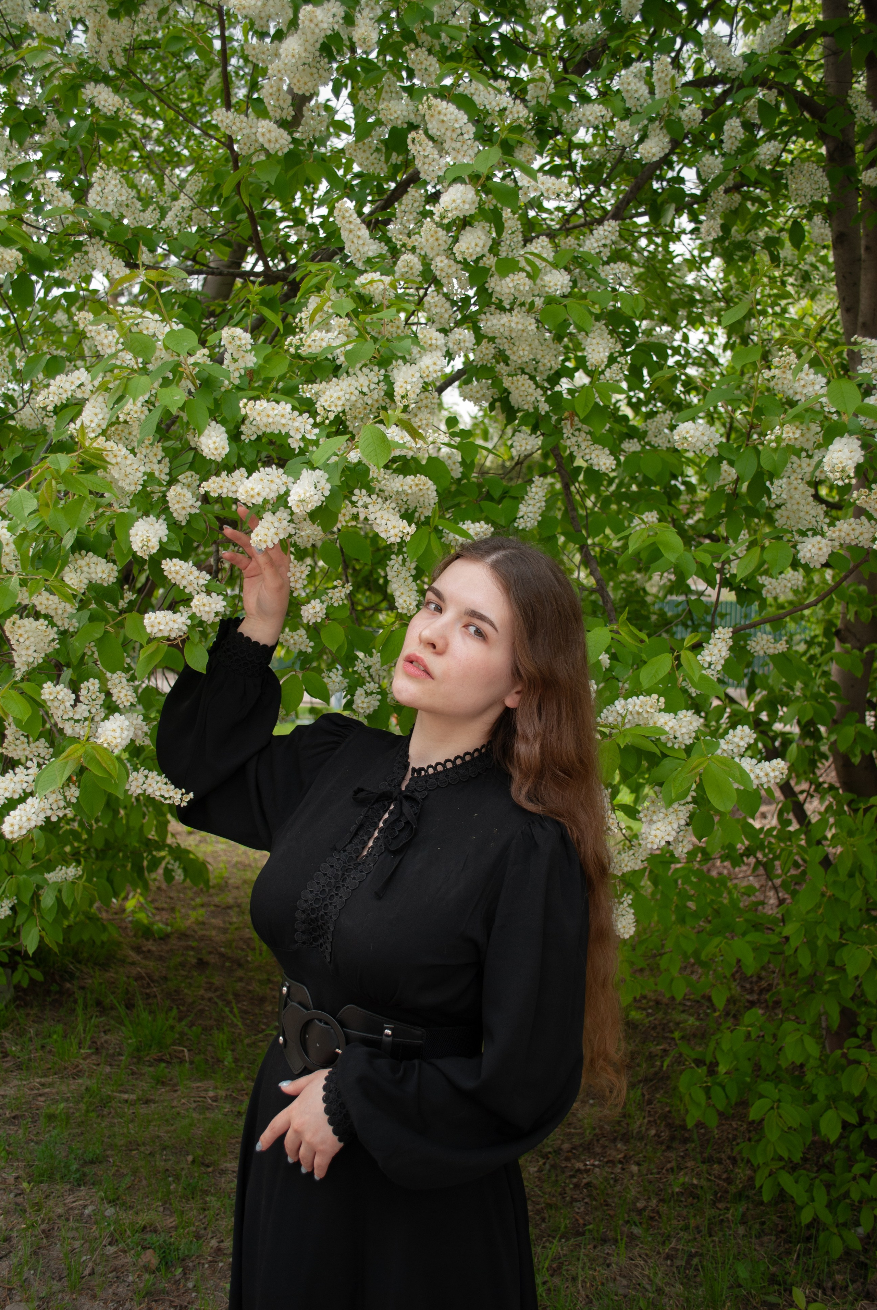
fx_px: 1202
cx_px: 438
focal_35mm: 33
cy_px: 655
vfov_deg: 57.2
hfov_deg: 40.1
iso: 100
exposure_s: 1/125
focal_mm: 22
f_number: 3.8
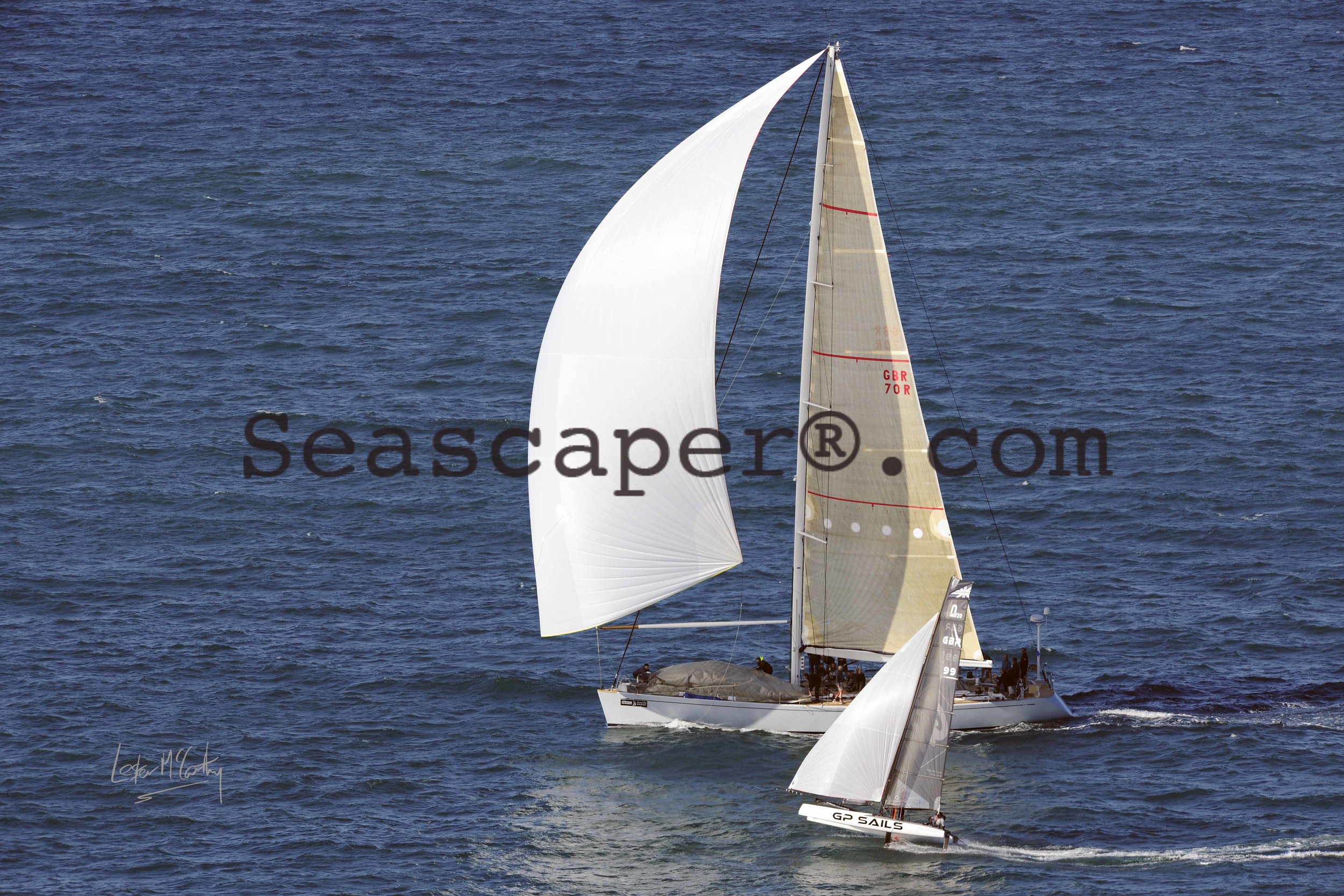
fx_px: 15680
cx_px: 672
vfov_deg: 3.3
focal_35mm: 420
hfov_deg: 4.9
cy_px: 448
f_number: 7.1
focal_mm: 420
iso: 100
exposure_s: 1/400
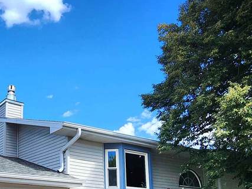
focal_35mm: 39
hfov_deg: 44.6
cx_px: 38
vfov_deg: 34.8
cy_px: 168
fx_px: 284
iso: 50
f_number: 2.2
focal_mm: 2.2
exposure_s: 1/1433
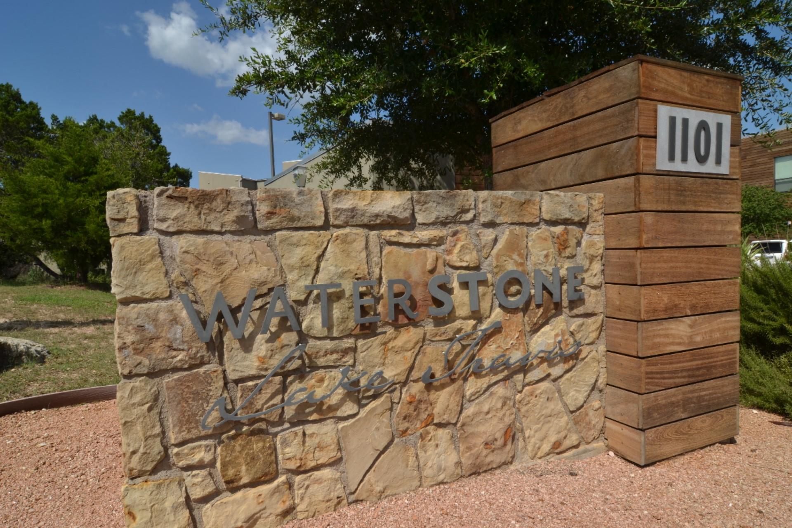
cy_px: 264
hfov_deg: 81.2
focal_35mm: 21
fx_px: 462
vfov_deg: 59.5
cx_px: 396
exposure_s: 1/125
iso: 100
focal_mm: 14
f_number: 14
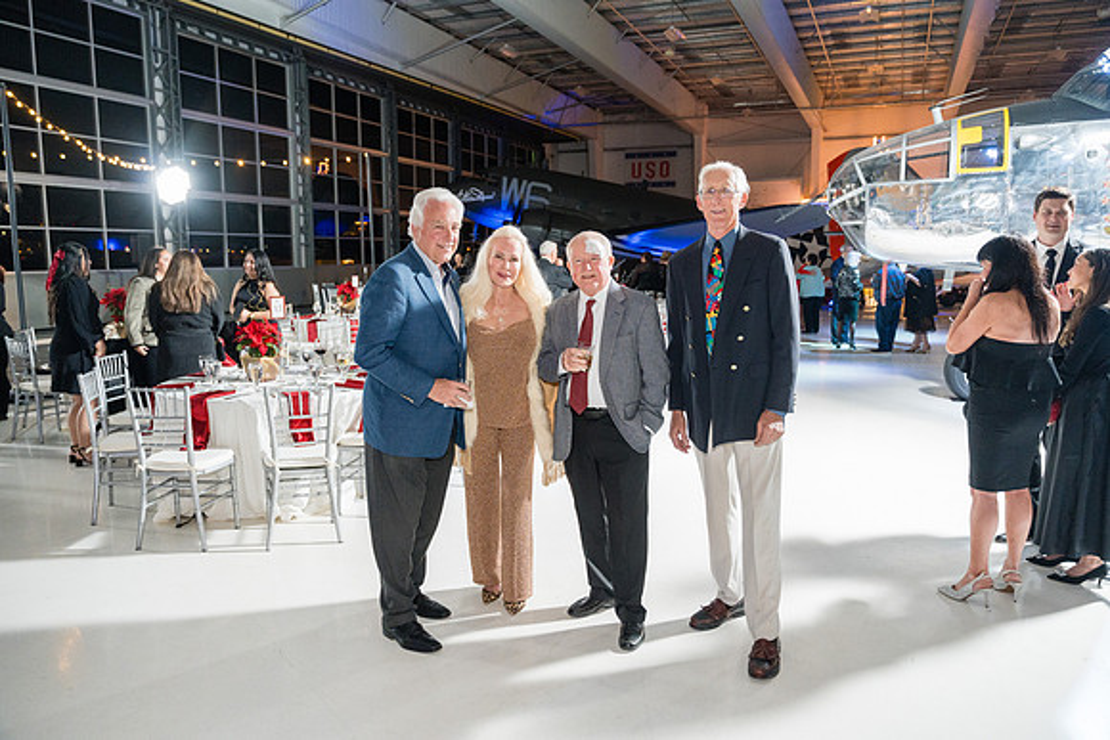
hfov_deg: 66.6
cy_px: 370
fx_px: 845
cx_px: 555
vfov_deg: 47.3
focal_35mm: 27
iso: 3200
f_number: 2.8
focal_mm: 27.4
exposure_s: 1/250
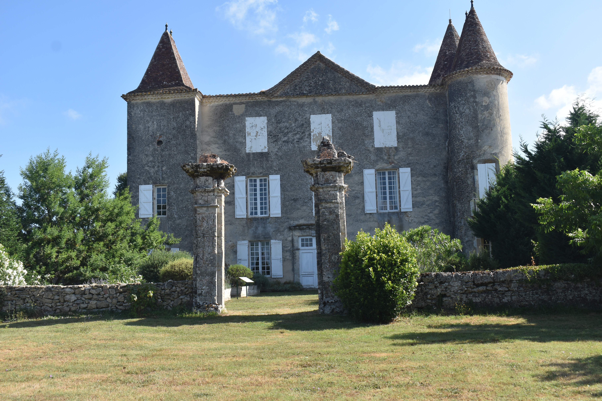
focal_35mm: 39
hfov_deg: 49.6
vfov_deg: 34.2
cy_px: 200
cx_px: 301
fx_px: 652
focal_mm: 26
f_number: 8
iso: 125
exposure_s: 1/250
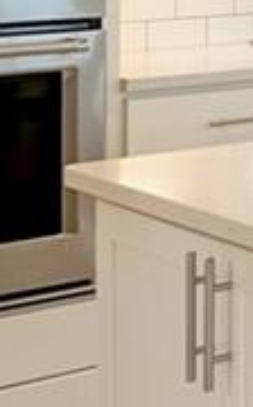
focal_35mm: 127
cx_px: 1041
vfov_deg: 15.4
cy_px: -170
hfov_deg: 7.2
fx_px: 1406
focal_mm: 14
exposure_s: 1/3200
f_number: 3.5
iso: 800
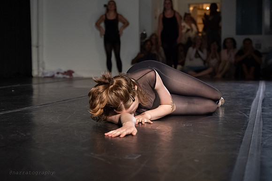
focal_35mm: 75
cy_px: 91
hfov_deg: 27.2
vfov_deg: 18.3
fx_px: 563
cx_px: 127
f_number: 4
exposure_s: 1/400
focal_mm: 67
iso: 6400
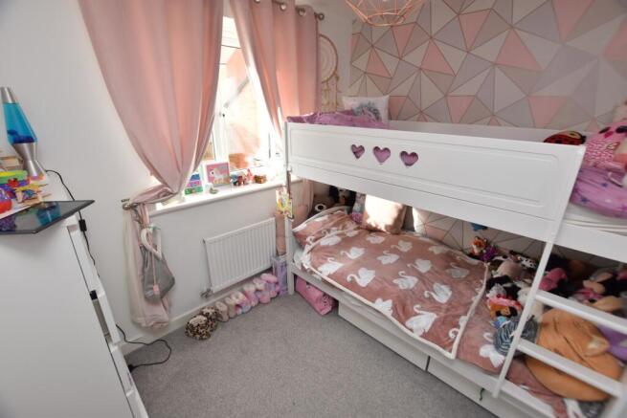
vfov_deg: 77.4
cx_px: 314
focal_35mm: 15
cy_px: 209
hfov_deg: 100.4
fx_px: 261
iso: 450
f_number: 5
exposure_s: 1/200
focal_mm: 10
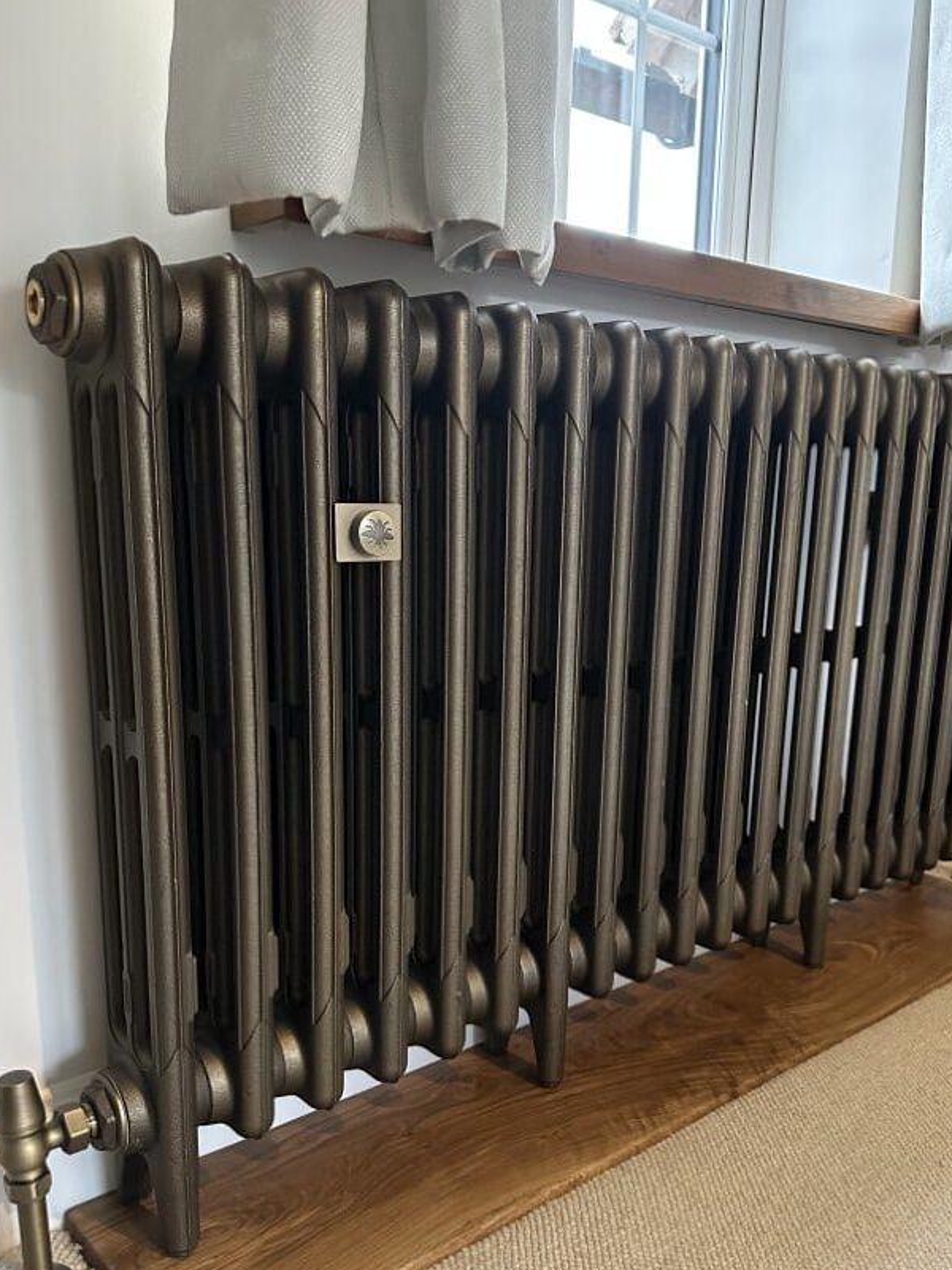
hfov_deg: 46.7
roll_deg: -2.3
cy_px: 741
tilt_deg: -12.8
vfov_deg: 59.6
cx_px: 525
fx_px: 1100
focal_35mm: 30
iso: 800
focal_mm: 6.86
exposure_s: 1/50
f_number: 1.78
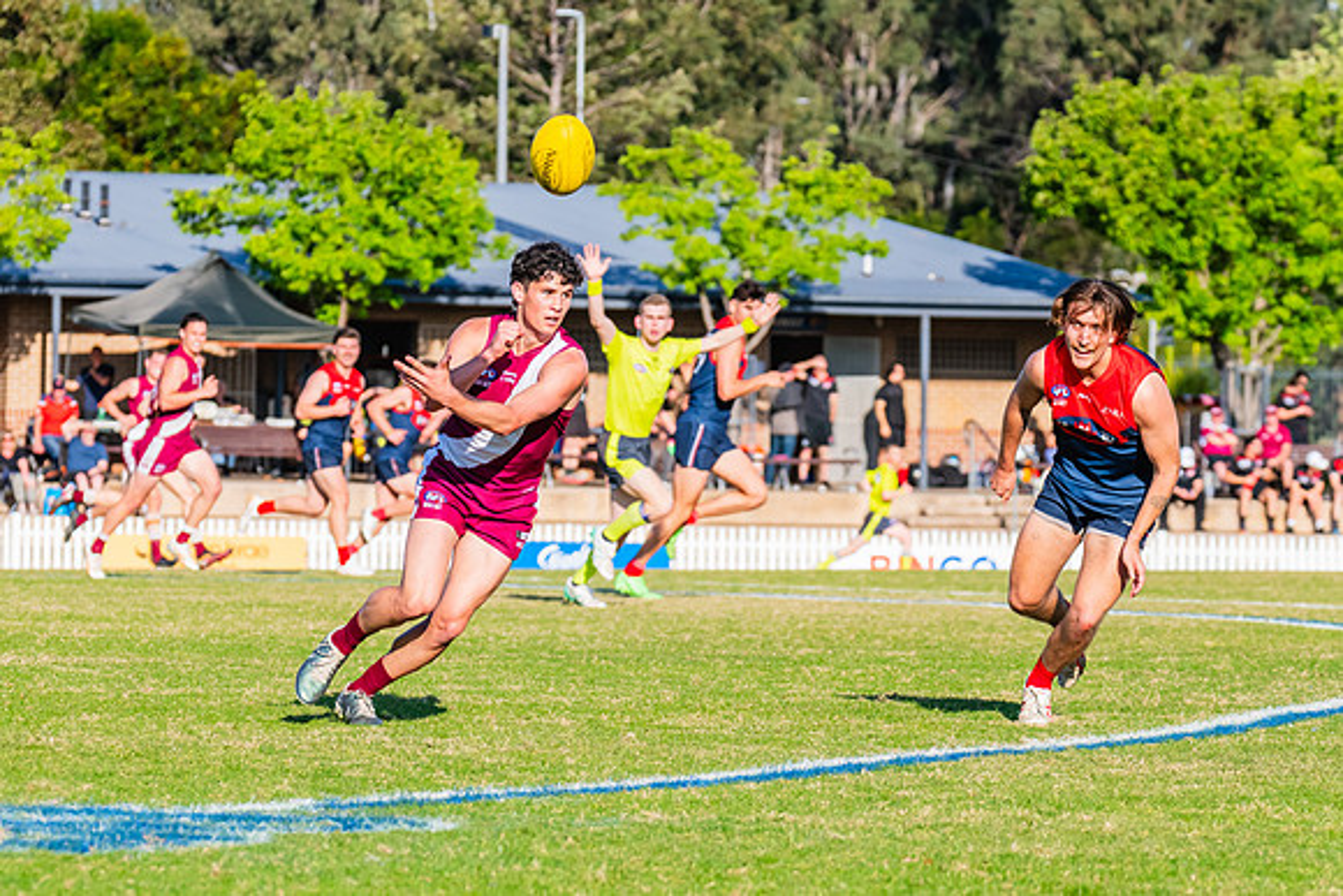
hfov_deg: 7.0
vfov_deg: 4.6
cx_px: 514
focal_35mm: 296
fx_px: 11054
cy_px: 545
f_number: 10
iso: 800
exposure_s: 1/1250
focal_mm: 240
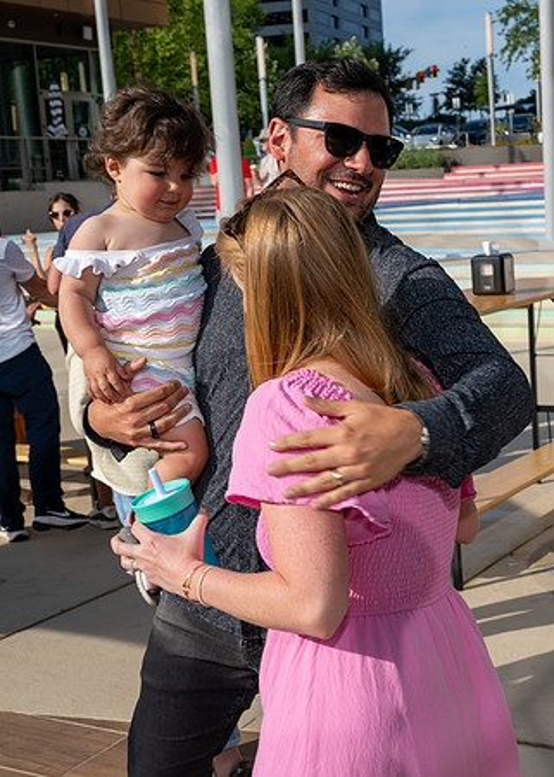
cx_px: 460
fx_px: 1185
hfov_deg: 25.8
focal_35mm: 54
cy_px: 393
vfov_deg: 36.3
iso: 90
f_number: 9
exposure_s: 1/250
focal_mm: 36
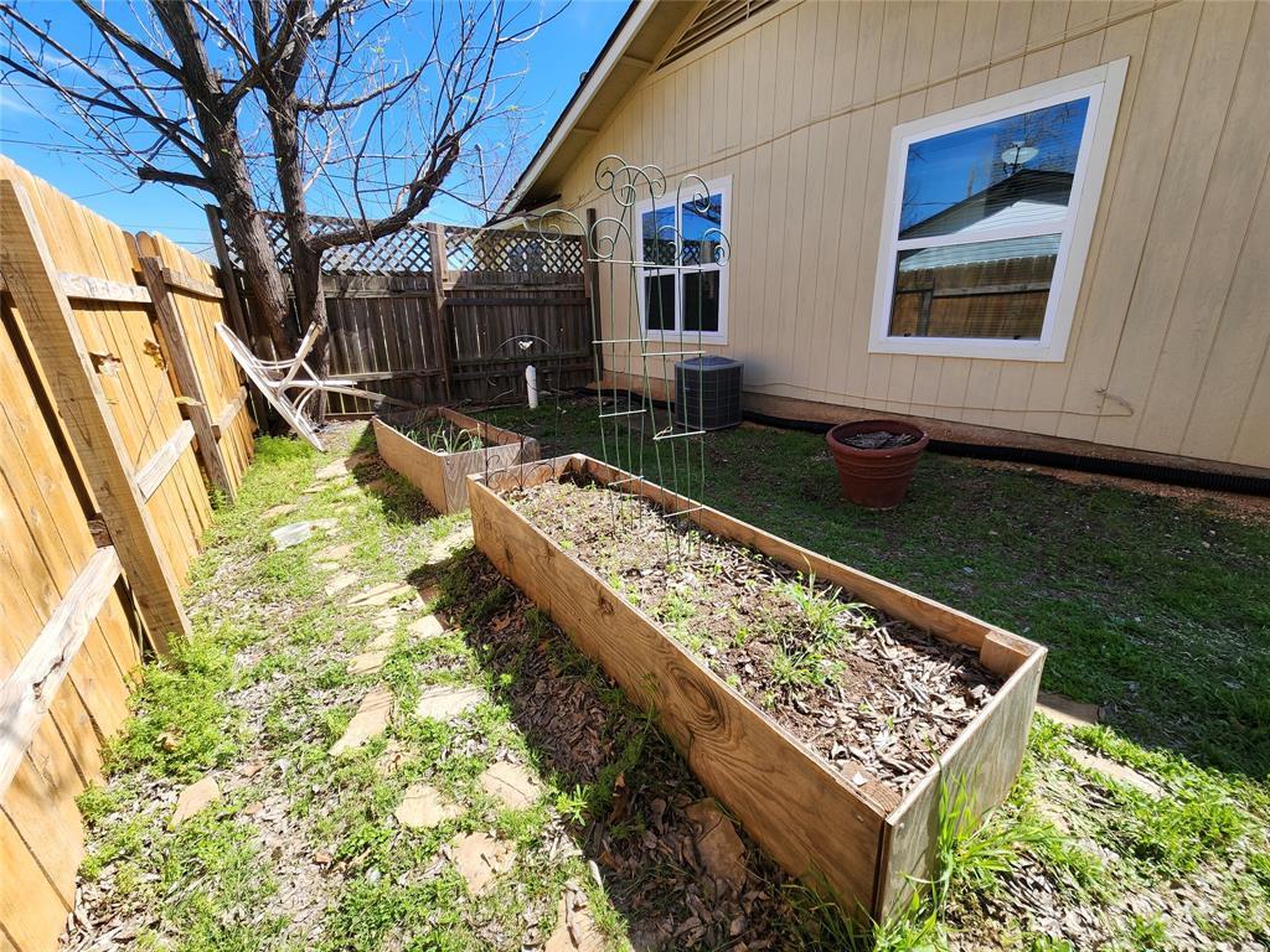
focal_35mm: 13
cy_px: 476
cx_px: 635
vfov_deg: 89.9
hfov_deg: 106.2
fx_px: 477
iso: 50
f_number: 2.2
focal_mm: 2.2
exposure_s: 1/878
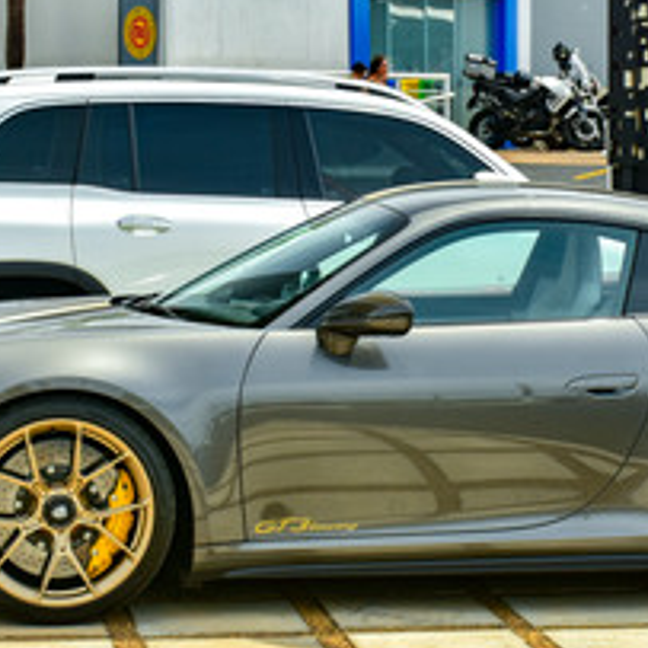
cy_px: 158
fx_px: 2520
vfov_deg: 14.6
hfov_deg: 14.6
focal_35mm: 119
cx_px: 389
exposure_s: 1/100
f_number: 9
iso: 100
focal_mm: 38
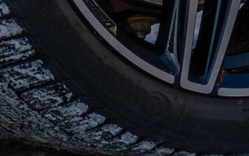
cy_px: -407
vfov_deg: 1.1
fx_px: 8138
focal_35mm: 1199
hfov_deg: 1.7
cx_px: -302
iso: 320
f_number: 6.4
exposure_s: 1/500
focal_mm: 101.2
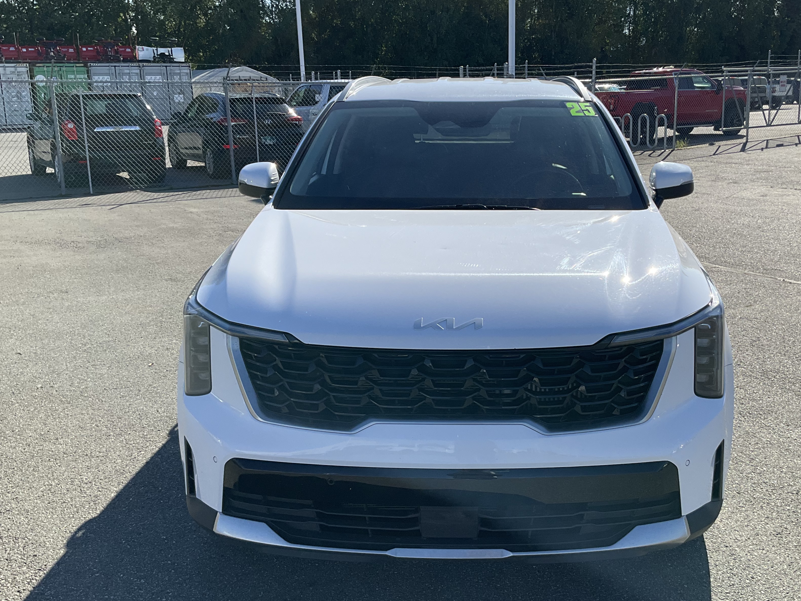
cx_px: 470
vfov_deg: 38.7
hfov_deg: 49.9
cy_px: 298
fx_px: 856
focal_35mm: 37
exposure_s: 1/1786
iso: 25
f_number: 1.8
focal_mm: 3
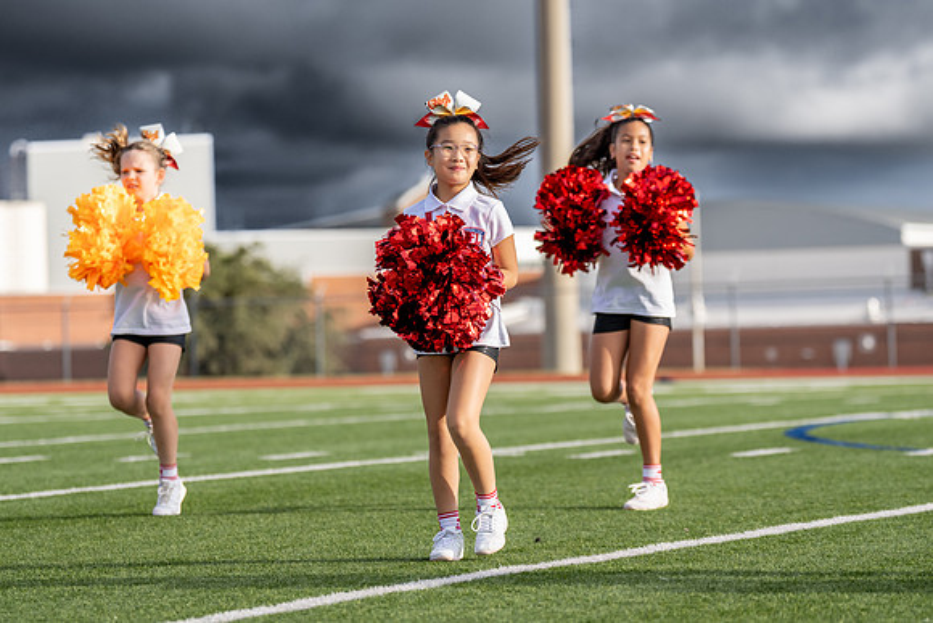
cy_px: 314
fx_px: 3626
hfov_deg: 14.7
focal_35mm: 140
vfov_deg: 9.8
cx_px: 466
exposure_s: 1/3200
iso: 250
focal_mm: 108
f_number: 2.8
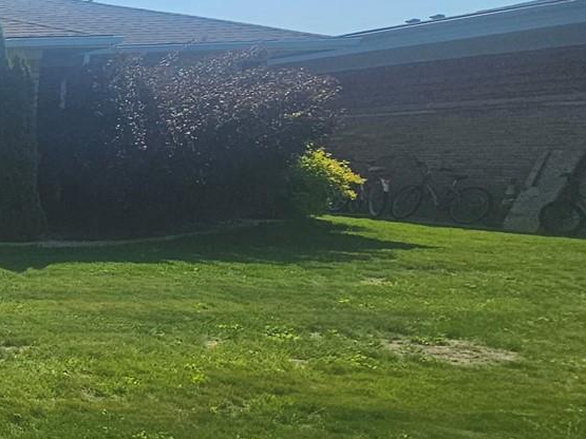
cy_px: 286
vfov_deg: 30.1
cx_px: -426
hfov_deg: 23.6
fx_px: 812
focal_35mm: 48
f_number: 2.2
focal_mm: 2.2
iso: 50
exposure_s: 1/3512
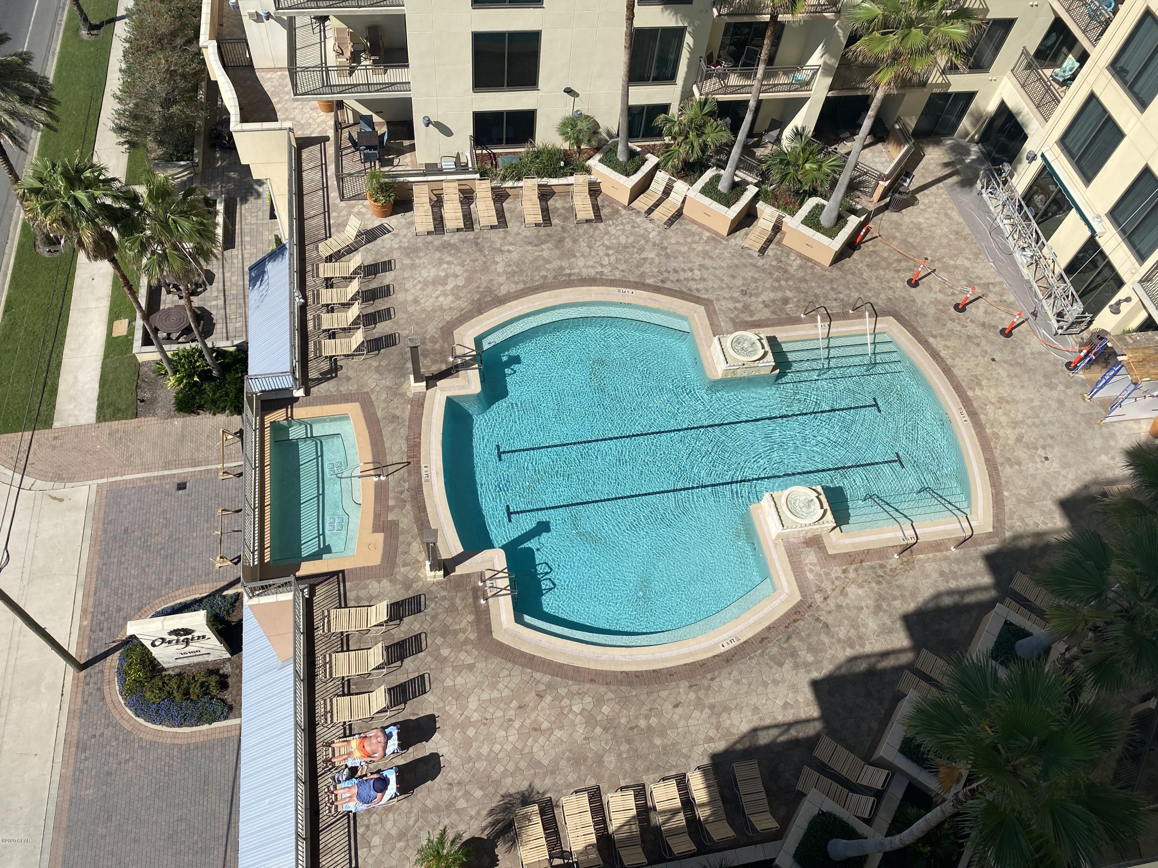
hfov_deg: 67.3
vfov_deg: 53.1
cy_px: 434
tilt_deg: -57.1
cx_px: 579
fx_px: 870
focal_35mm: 26
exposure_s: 1/3984
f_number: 1.8
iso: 32
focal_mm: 4.25
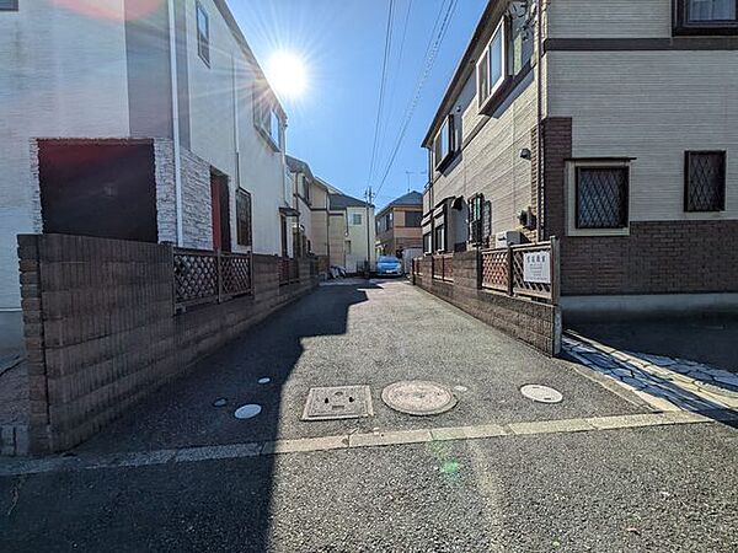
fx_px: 298
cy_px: 276
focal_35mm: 14
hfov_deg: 102.1
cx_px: 369
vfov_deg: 85.7
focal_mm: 1.83
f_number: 2.2
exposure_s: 1/3559
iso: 48
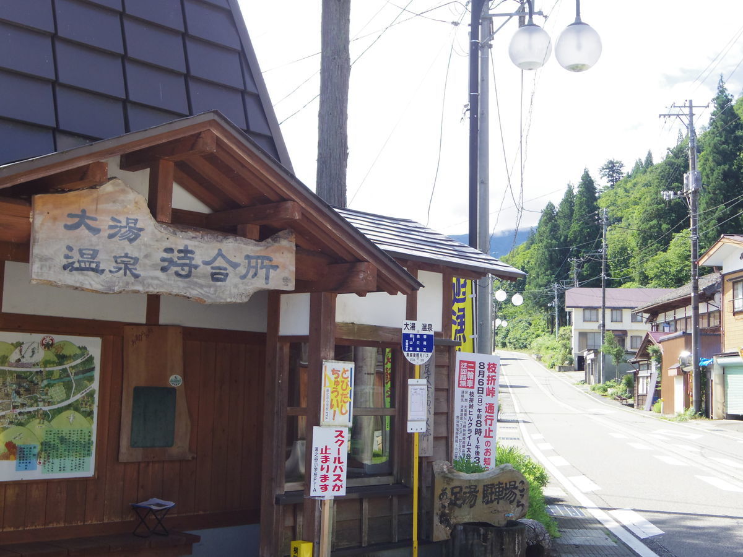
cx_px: 372
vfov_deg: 30.9
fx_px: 1009
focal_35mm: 47
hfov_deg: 40.4
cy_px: 278
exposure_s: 1/800
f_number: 3.2
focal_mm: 8.5
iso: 250
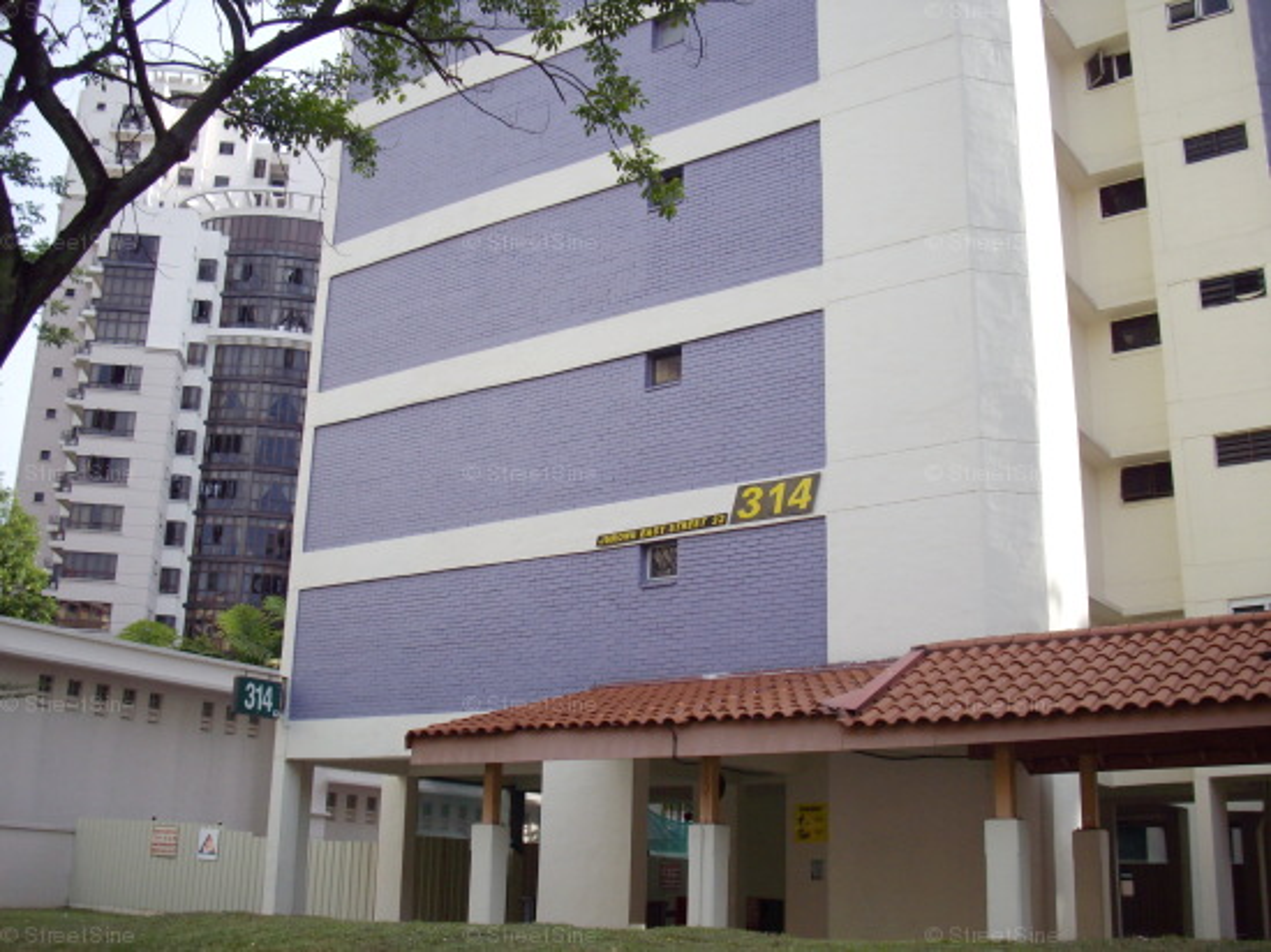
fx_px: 1358
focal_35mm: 37
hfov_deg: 50.2
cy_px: 476
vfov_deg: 38.6
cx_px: 636
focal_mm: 6.2
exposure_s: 1/160
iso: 80
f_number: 5.6
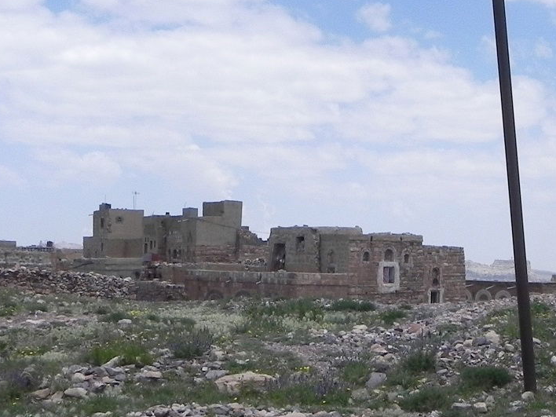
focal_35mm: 67
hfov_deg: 28.6
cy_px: 277
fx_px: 1076
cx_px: 408
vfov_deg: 21.8
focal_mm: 4.6
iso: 160
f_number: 8
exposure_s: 1/418
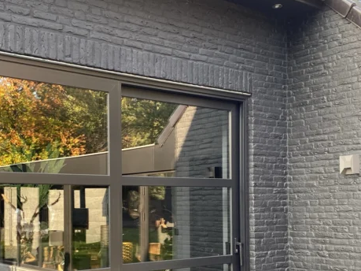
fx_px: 532
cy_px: 209
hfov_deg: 37.2
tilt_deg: +0.0
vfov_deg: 28.1
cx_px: 131
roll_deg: +0.8
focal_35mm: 51
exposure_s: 1/121
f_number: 1.8
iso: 80
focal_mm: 4.25
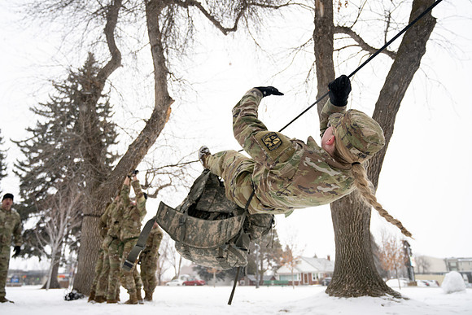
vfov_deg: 45.7
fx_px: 374
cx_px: 236
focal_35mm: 28
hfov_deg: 64.5
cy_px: 158
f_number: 4
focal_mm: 28.5
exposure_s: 1/400
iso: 450
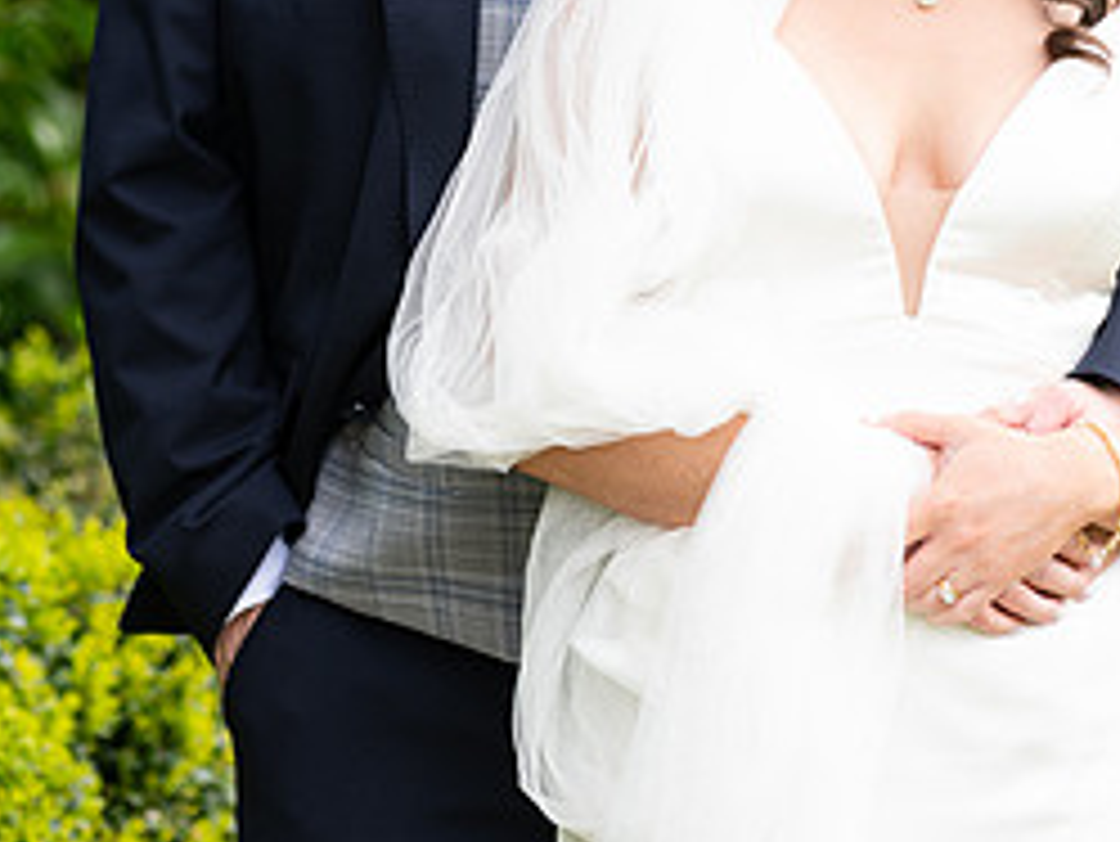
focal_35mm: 252
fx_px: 8157
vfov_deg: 5.9
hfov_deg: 7.9
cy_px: 104
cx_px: 666
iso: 320
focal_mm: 145
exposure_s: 1/320
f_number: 3.5
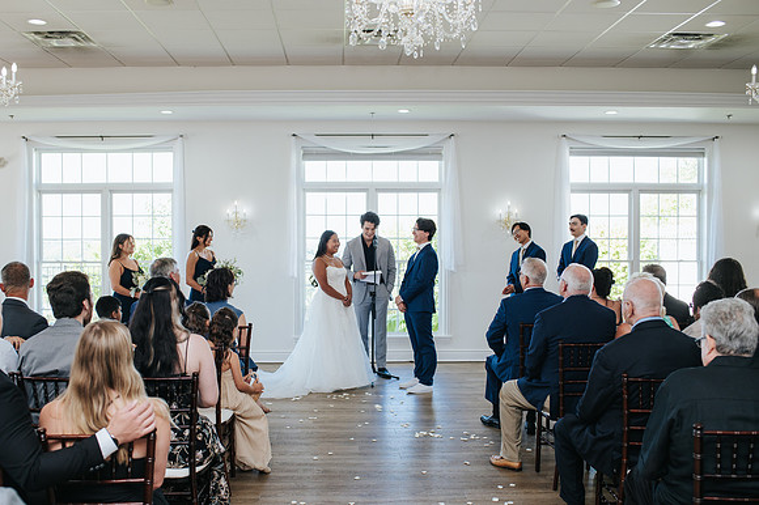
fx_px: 805
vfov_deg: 34.8
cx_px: 346
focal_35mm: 38
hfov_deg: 50.4
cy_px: 275
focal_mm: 35
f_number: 3.5
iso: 500
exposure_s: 1/200
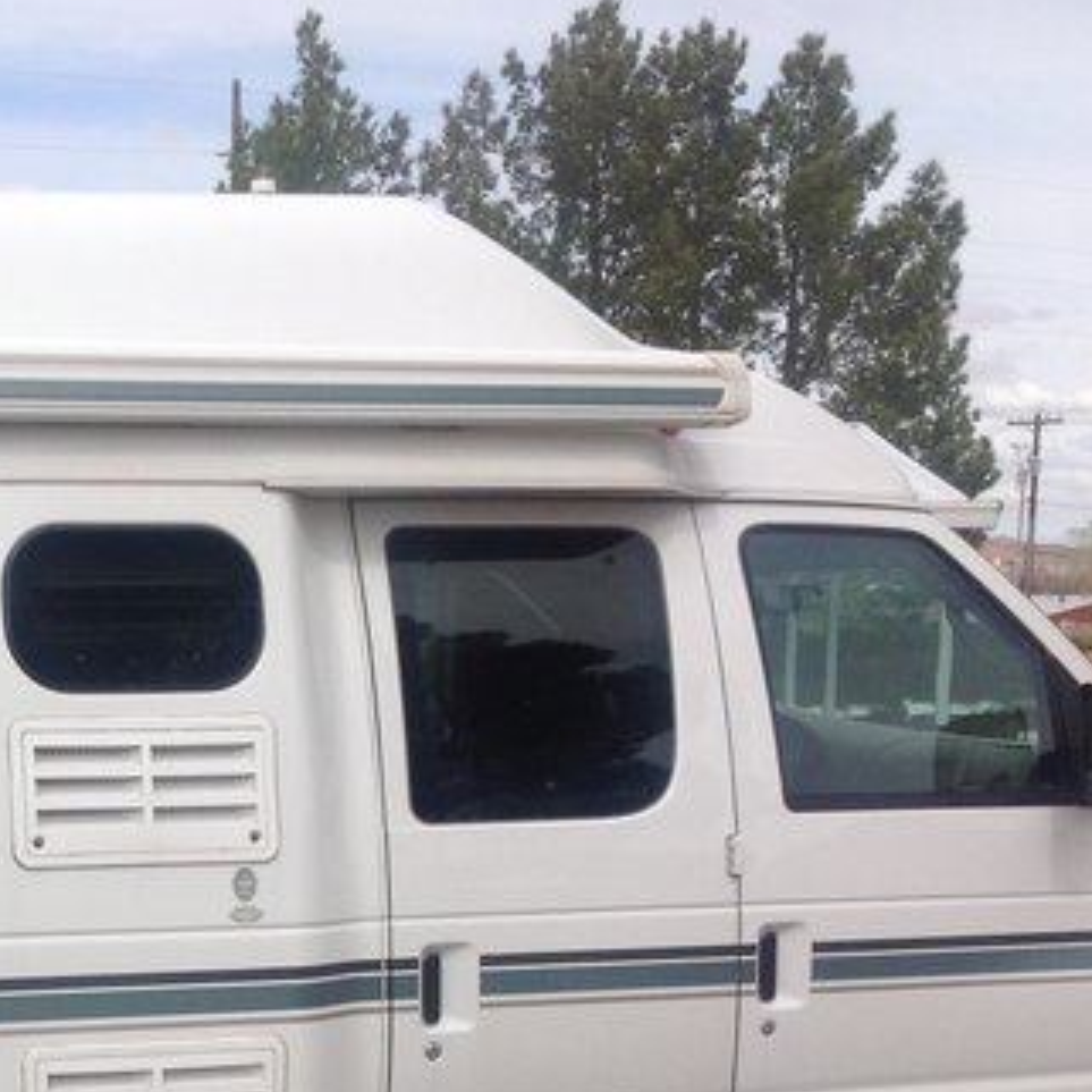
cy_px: 983
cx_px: -41
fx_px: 2748
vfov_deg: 22.0
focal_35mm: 77
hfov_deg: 21.6
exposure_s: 1/2326
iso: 50
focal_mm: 4.28
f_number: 2.4
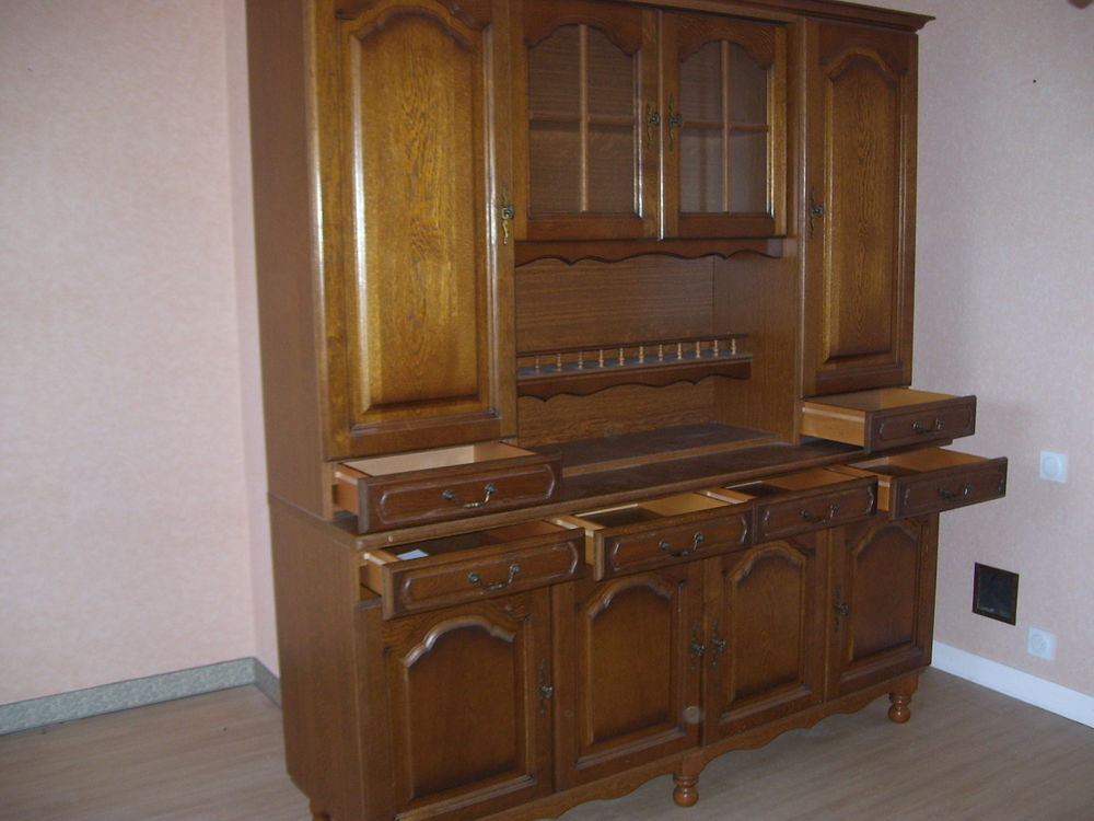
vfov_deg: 39.7
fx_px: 1138
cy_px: 410
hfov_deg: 51.4
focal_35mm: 36
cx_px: 547
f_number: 2.7
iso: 125
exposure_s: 1/60
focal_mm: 6
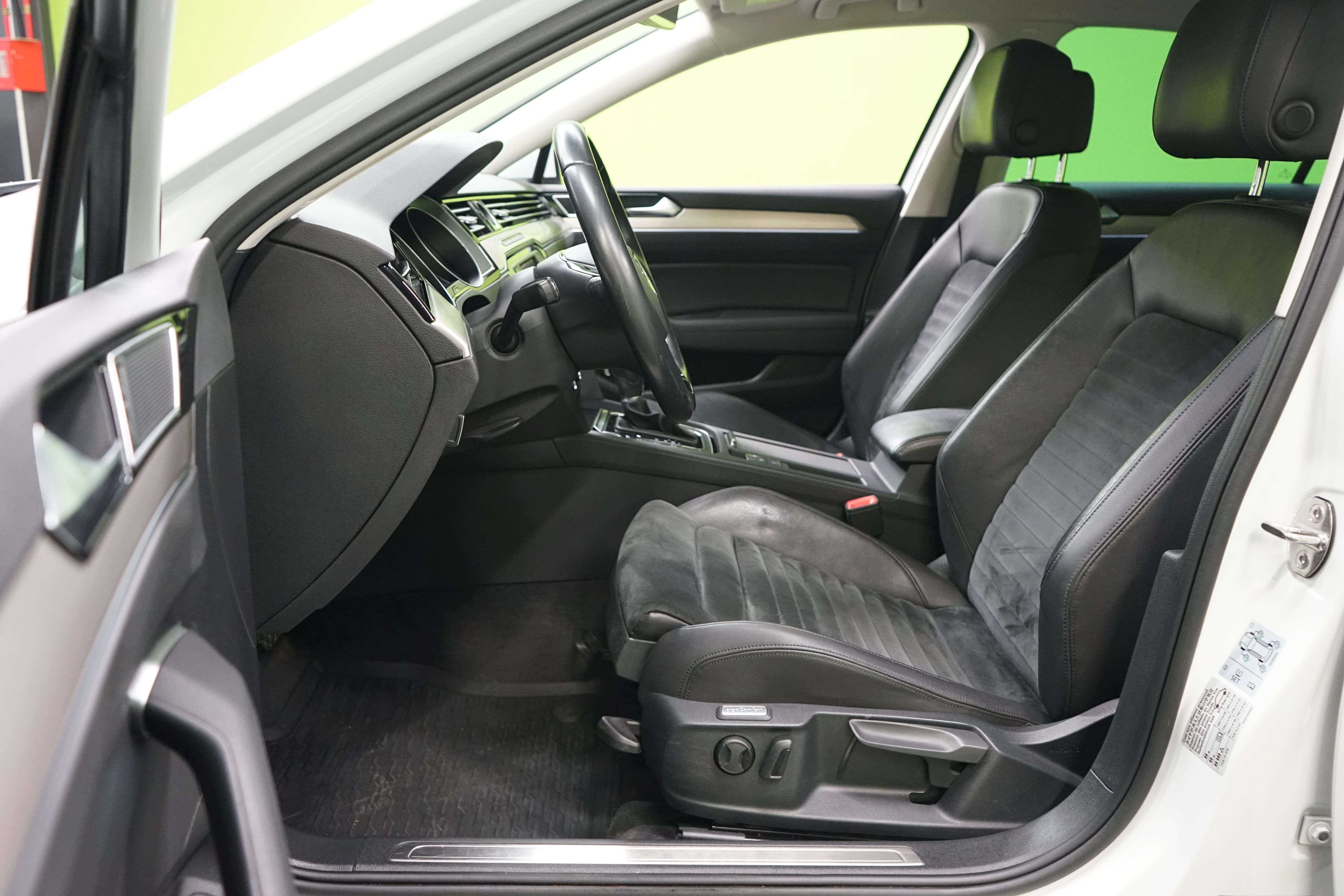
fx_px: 1045
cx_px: 672
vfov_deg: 46.4
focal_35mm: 28
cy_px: 448
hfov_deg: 65.5
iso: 4000
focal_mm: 28
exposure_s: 1/50
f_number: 5
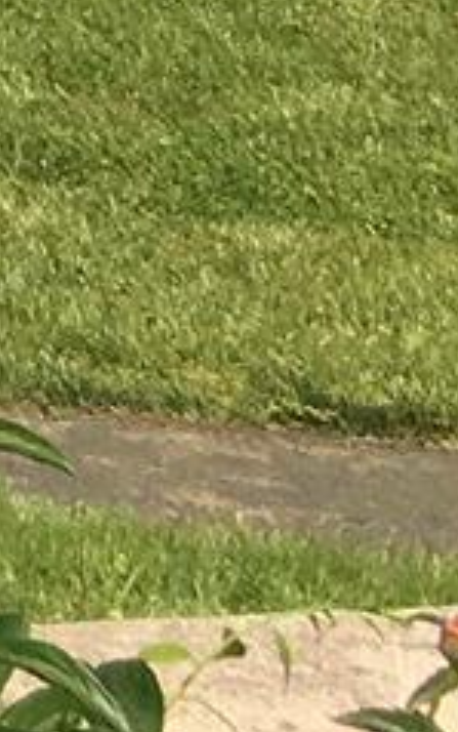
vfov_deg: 7.4
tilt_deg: -8.4
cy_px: -1156
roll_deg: -0.7
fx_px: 5186
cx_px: -2517
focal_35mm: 260
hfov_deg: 4.0
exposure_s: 1/1832
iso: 25
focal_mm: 4.15
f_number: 2.2
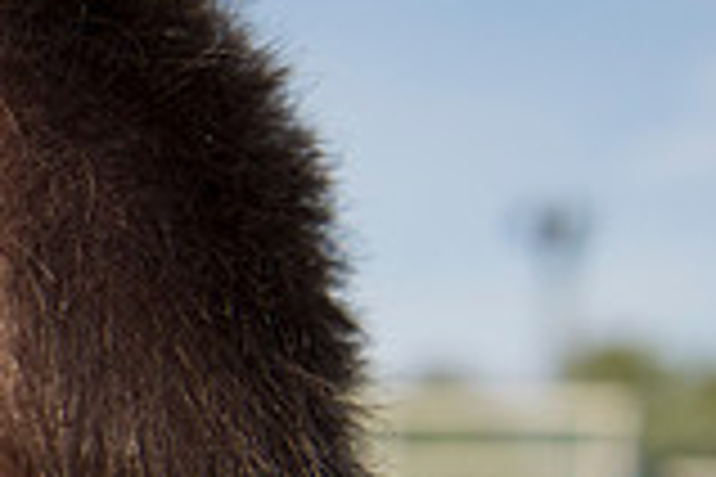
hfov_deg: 14.1
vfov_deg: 10.3
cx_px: -531
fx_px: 2605
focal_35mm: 131
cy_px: 551
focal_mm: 36
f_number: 5.6
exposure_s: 1/4000
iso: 800
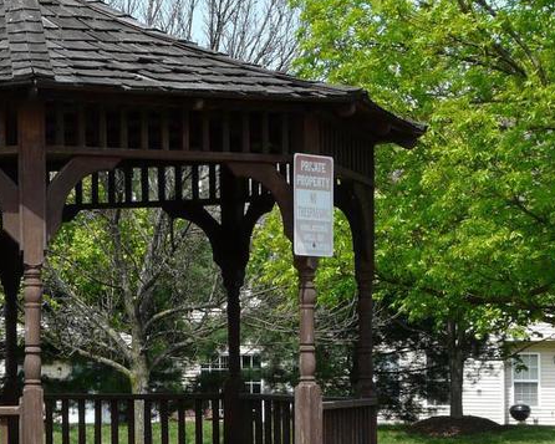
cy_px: 290
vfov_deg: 11.9
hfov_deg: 14.6
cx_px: 54
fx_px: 2136
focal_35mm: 130
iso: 100
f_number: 5.6
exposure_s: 1/200
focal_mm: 9.5
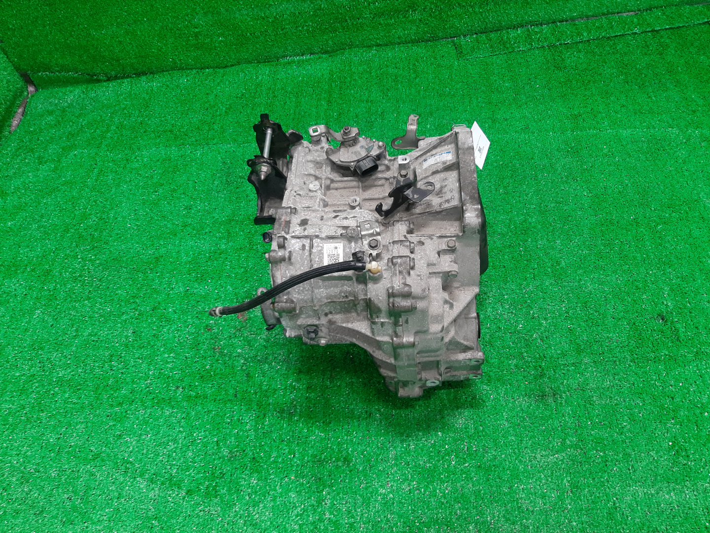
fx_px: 533
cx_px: 355
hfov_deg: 67.3
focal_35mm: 26
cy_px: 266
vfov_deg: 53.1
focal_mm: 3.93
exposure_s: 1/50
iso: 136
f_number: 1.7
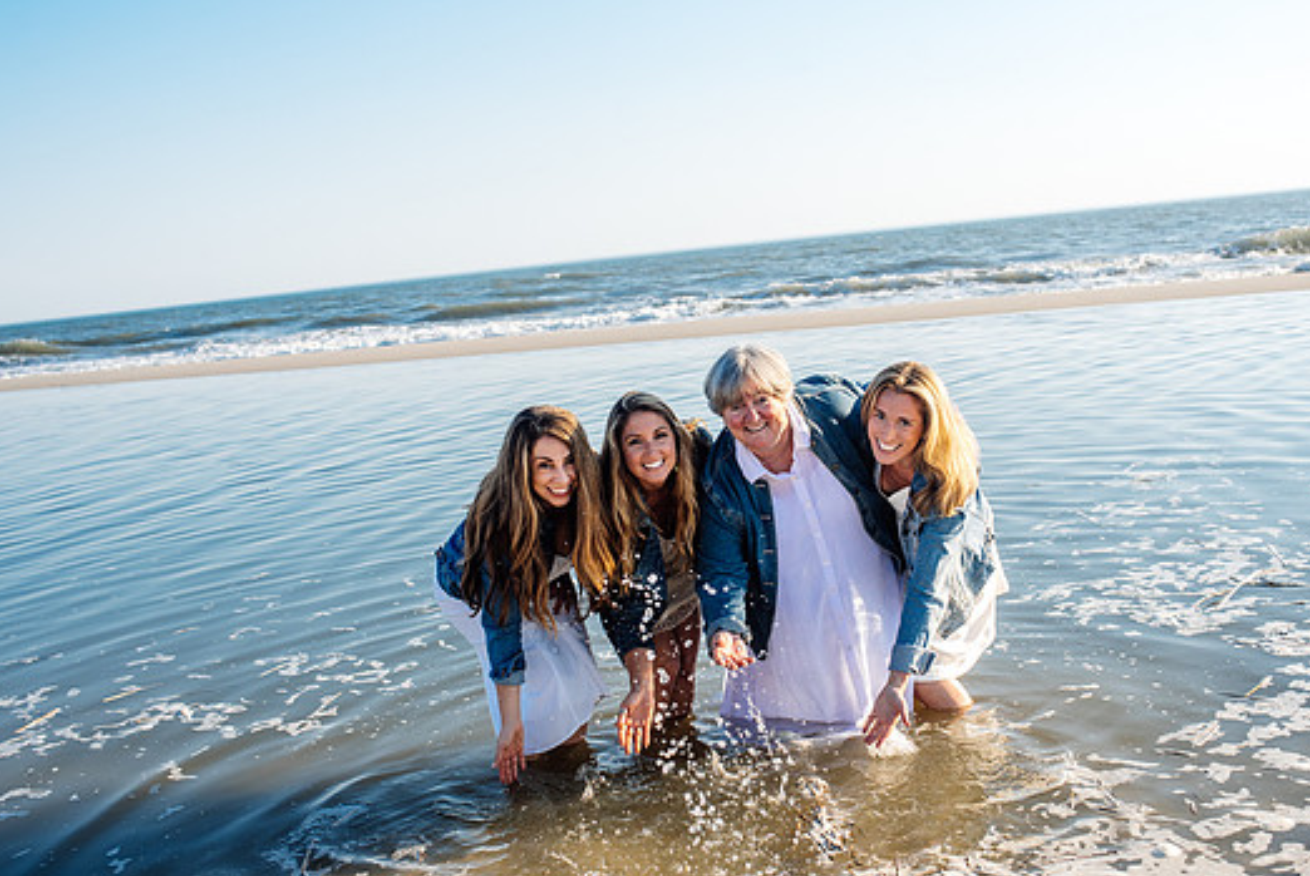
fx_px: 1530
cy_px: 482
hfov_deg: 46.3
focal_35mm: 42
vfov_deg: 31.9
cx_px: 690
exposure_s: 1/500
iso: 160
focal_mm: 35
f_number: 4.5
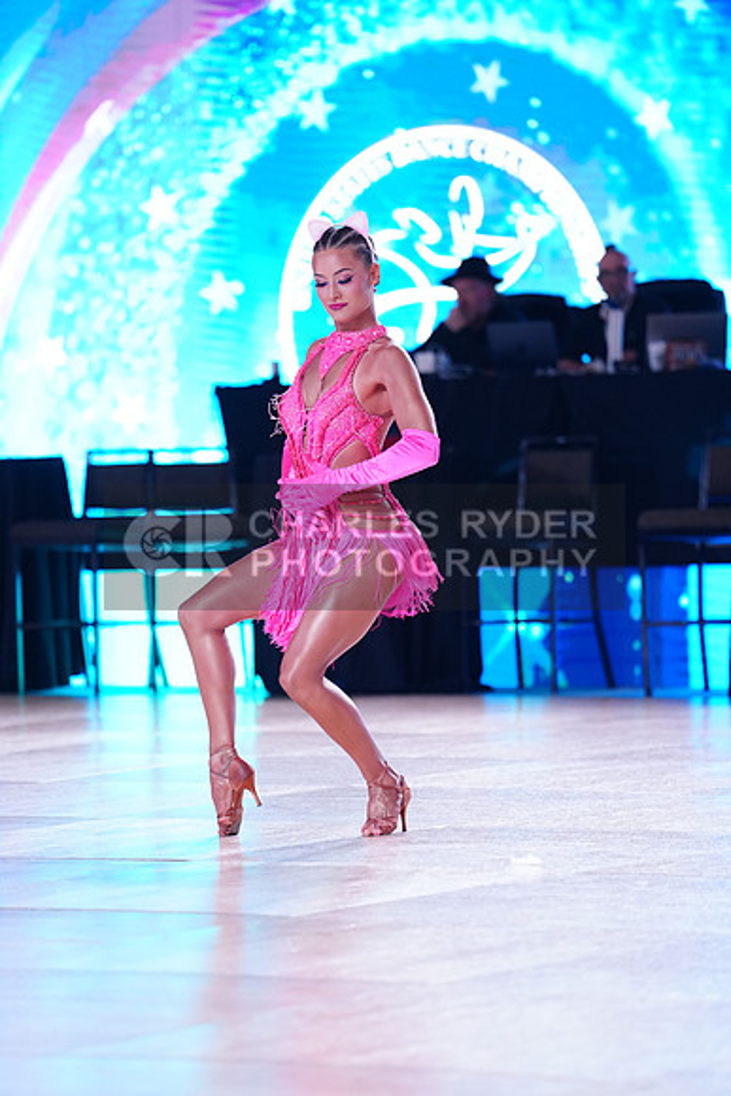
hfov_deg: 7.8
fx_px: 5357
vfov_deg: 11.7
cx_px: 366
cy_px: 548
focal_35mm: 176
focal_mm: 176
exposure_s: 1/640
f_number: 2.8
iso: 1600
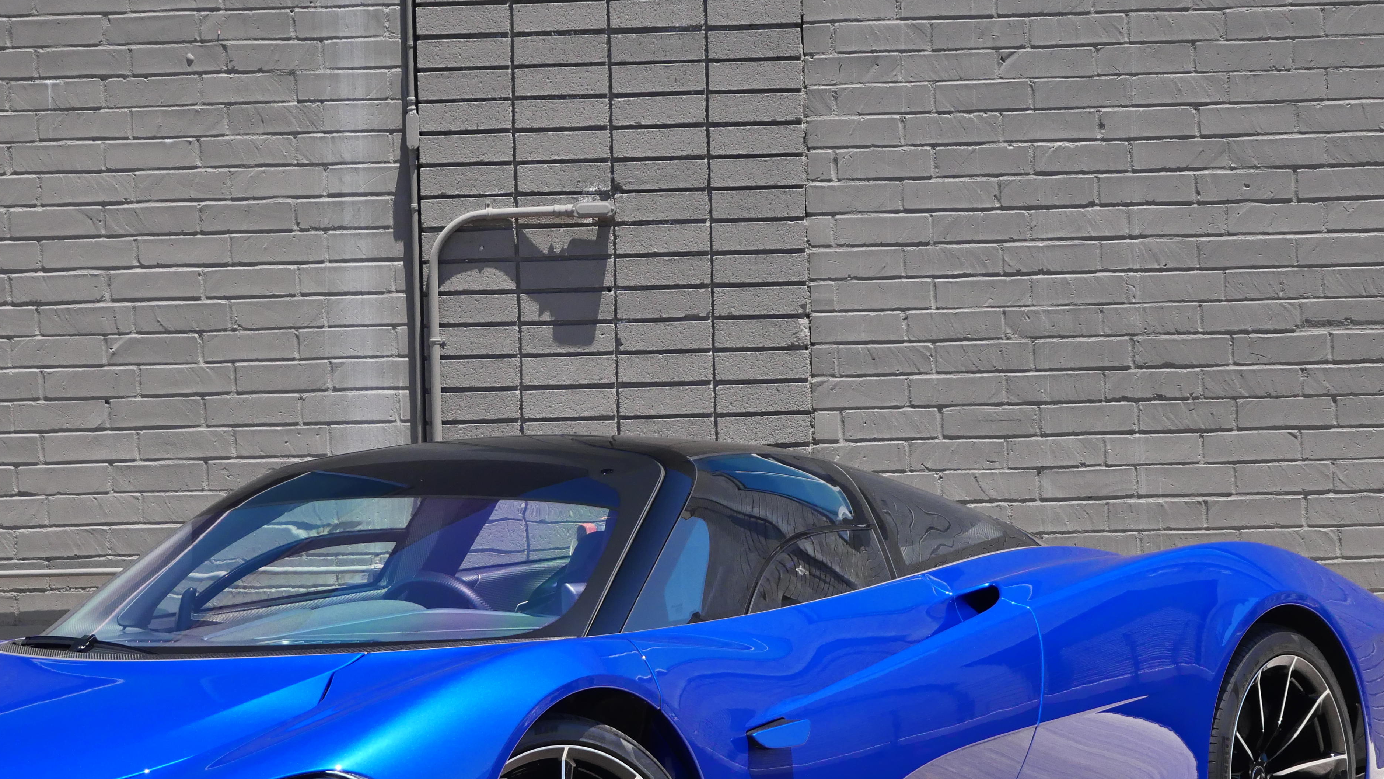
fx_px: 4404
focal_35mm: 120
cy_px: 509
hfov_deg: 17.8
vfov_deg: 10.1
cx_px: 502
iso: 640
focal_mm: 40
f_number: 5.6
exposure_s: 1/500
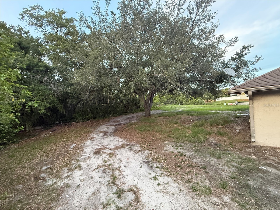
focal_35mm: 14
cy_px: 105
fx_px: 113
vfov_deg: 85.7
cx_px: 140
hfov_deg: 102.1
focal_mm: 2.22
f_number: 2.2
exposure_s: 1/60
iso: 500
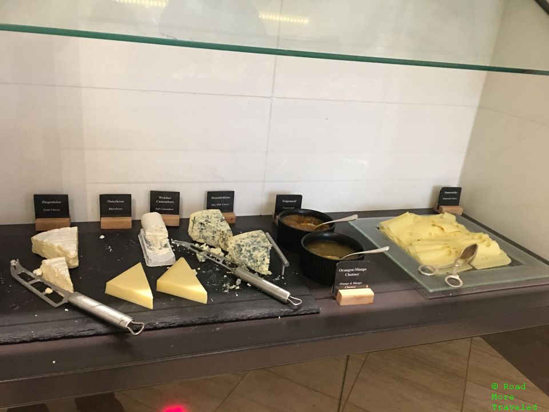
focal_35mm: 29
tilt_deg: -18.6
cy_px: 206
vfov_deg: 48.2
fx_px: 460
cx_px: 274
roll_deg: -5.5
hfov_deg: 61.7
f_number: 2.2
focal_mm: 4.15
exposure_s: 1/8
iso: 160
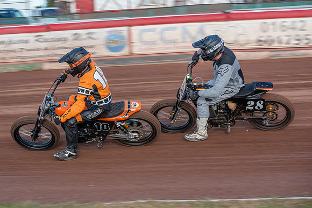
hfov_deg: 25.6
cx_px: 135
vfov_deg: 17.2
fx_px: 687
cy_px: 90
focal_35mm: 79
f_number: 5.6
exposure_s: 1/200
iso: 140
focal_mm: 70
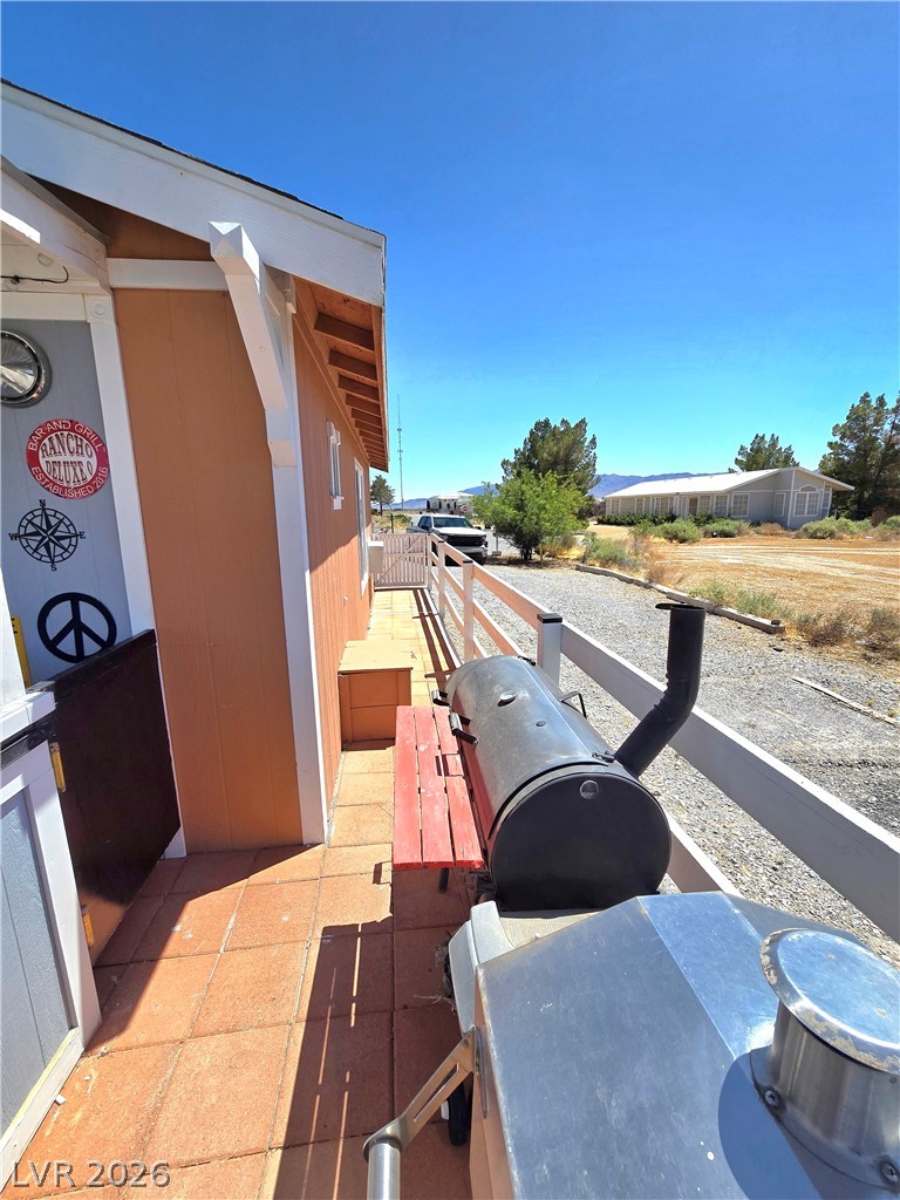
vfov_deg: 106.2
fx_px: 451
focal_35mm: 13
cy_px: 600
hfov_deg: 89.9
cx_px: 450
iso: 50
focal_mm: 2.2
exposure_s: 1/3333
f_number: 2.2
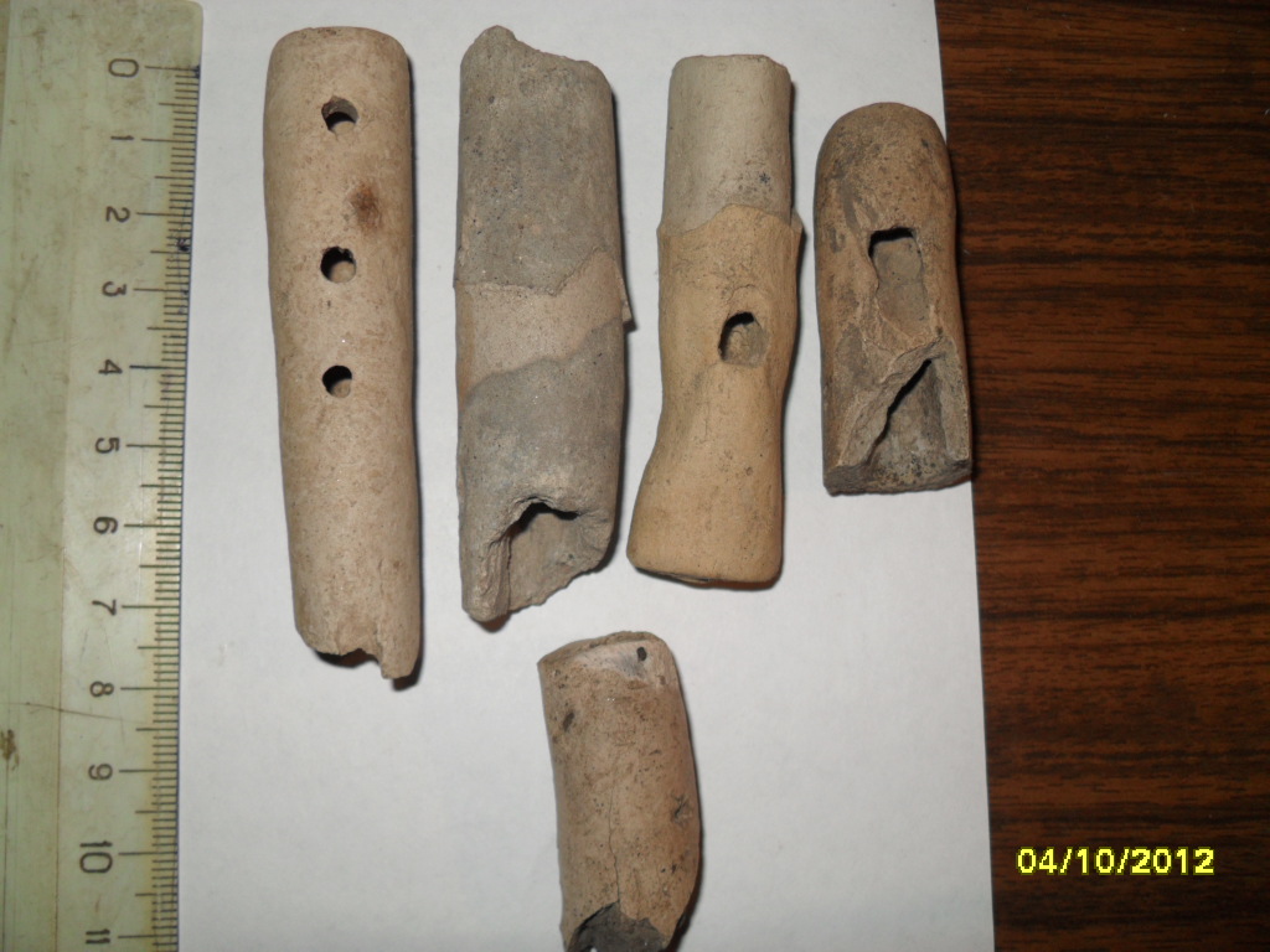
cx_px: 635
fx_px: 1284
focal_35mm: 35
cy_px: 476
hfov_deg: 52.6
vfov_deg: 40.7
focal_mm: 6.2
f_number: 8.9
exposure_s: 1/45
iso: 100
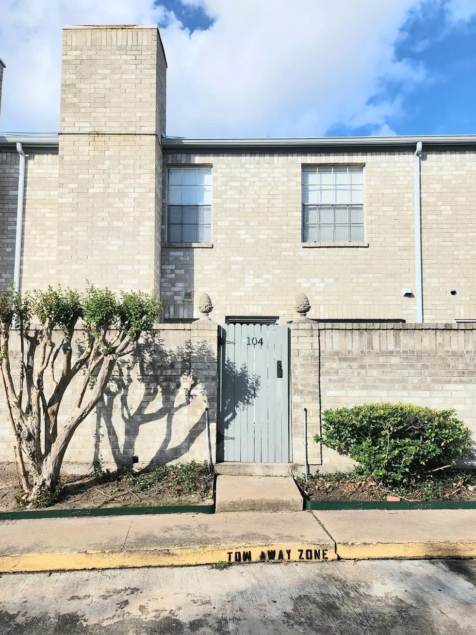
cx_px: 243
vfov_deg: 71.6
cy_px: 321
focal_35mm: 24
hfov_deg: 56.8
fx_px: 440
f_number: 1.8
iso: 12
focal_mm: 6.4
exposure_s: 1/1429
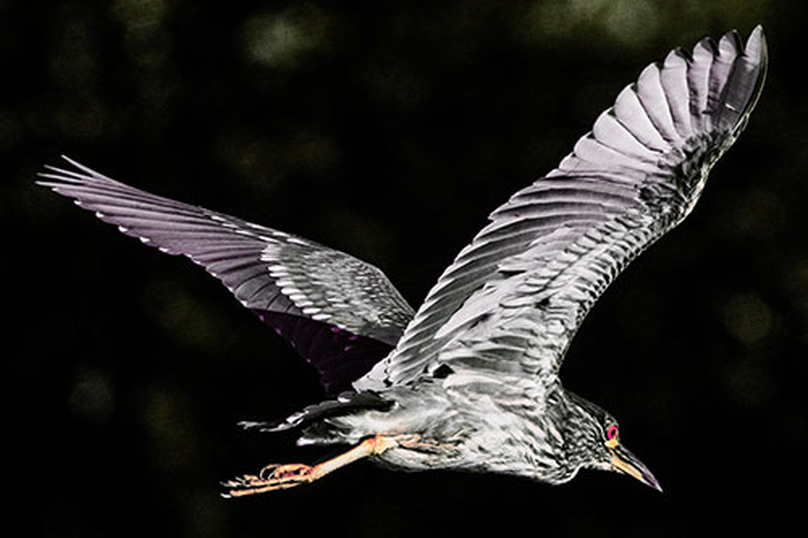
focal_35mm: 700
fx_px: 15705
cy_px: 269
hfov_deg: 2.9
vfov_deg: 2.0
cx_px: 404
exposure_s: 1/4000
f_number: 11
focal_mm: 700
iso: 2500
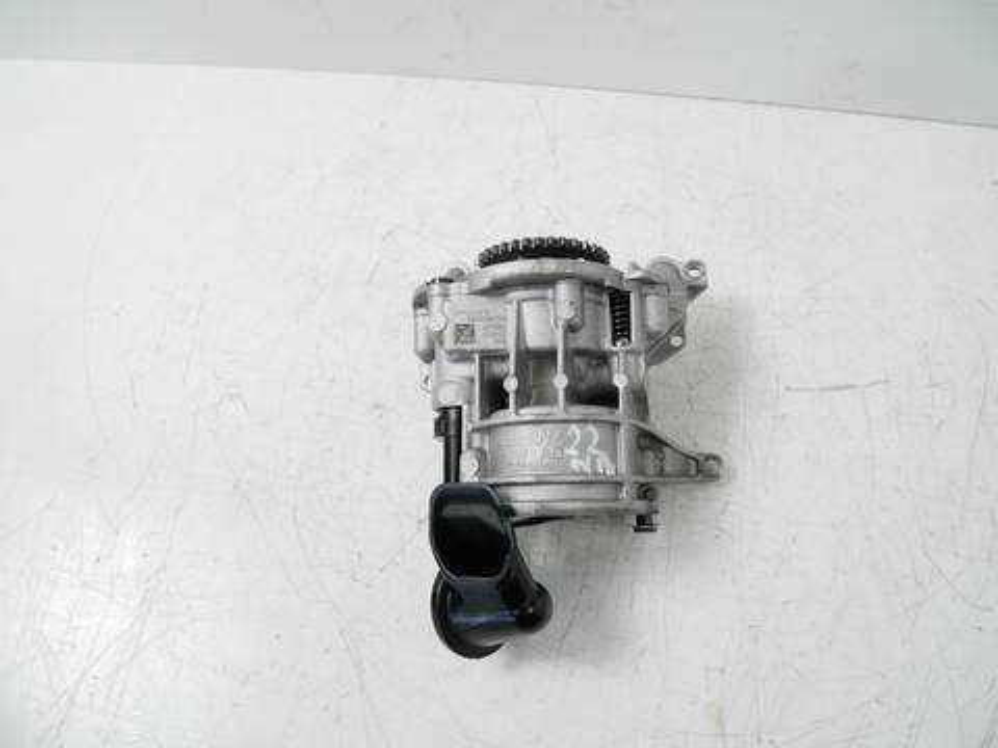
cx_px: 499
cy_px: 374
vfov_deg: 56.8
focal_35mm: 24
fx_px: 692
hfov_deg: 71.6
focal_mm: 12
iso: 500
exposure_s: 1/60
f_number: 3.5
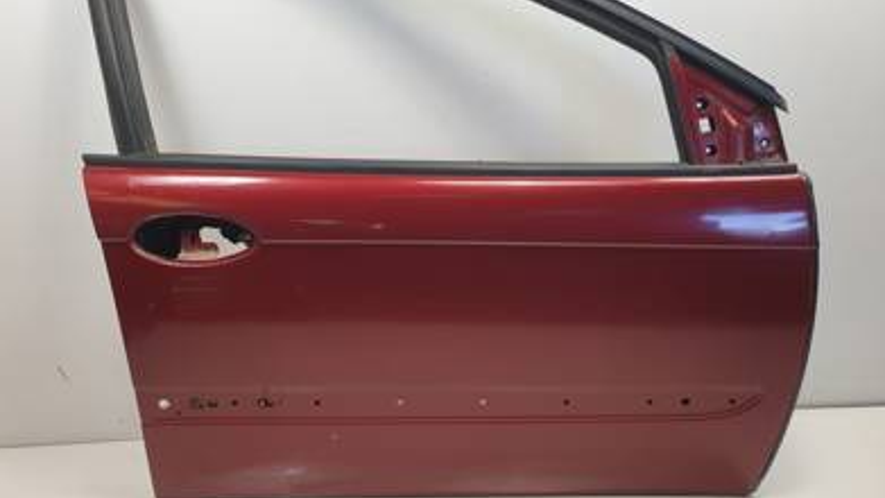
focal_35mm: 29
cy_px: 190
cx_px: 435
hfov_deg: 66.1
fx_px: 681
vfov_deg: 39.9
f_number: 2.4
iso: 64
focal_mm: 4.3
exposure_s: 1/100
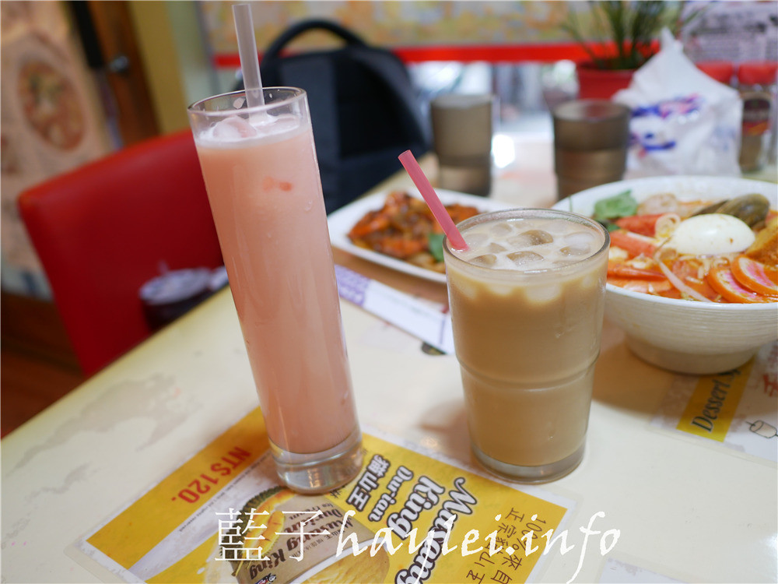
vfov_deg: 46.8
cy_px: 292
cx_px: 389
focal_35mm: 30
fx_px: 674
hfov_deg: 60.0
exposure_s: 1/60
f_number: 1.7
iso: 200
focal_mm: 15
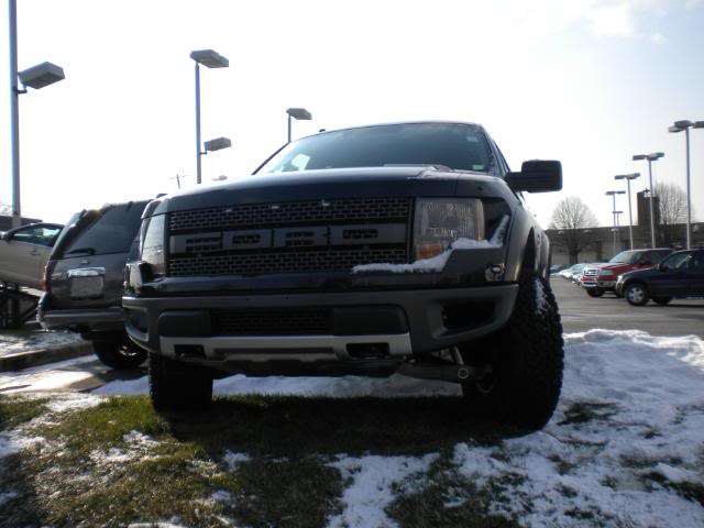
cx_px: 352
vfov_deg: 40.7
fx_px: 712
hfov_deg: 52.6
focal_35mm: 35
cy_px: 264
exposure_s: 1/593
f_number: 4.6
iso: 80
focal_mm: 6.3
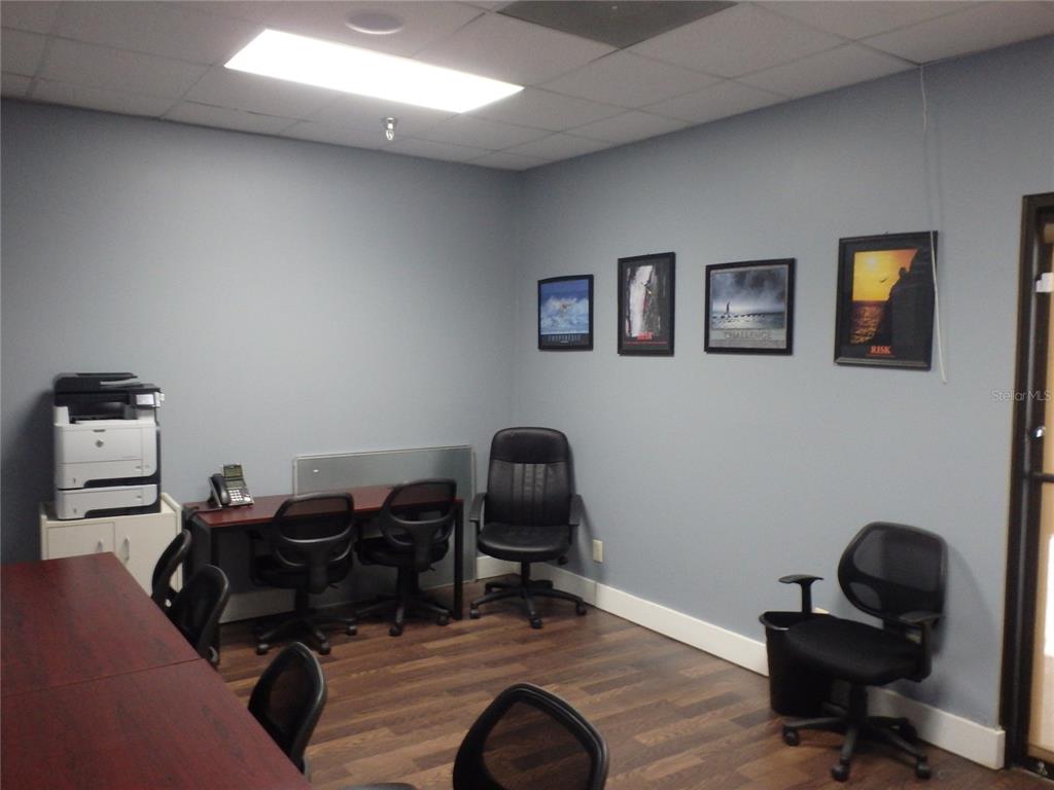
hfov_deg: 63.4
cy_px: 395
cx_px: 527
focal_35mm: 28
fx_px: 853
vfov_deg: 49.7
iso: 500
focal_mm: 5
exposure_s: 1/30
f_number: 3.9
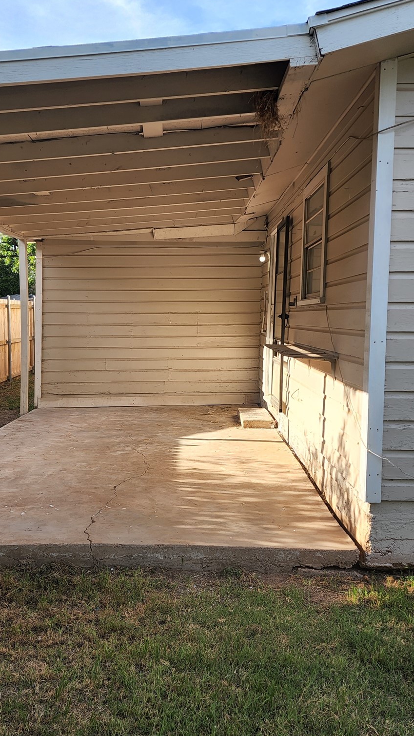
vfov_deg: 58.0
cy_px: 370
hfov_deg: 34.6
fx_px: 663
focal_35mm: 34
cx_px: 188
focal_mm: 6.4
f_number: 1.8
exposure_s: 1/272
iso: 12
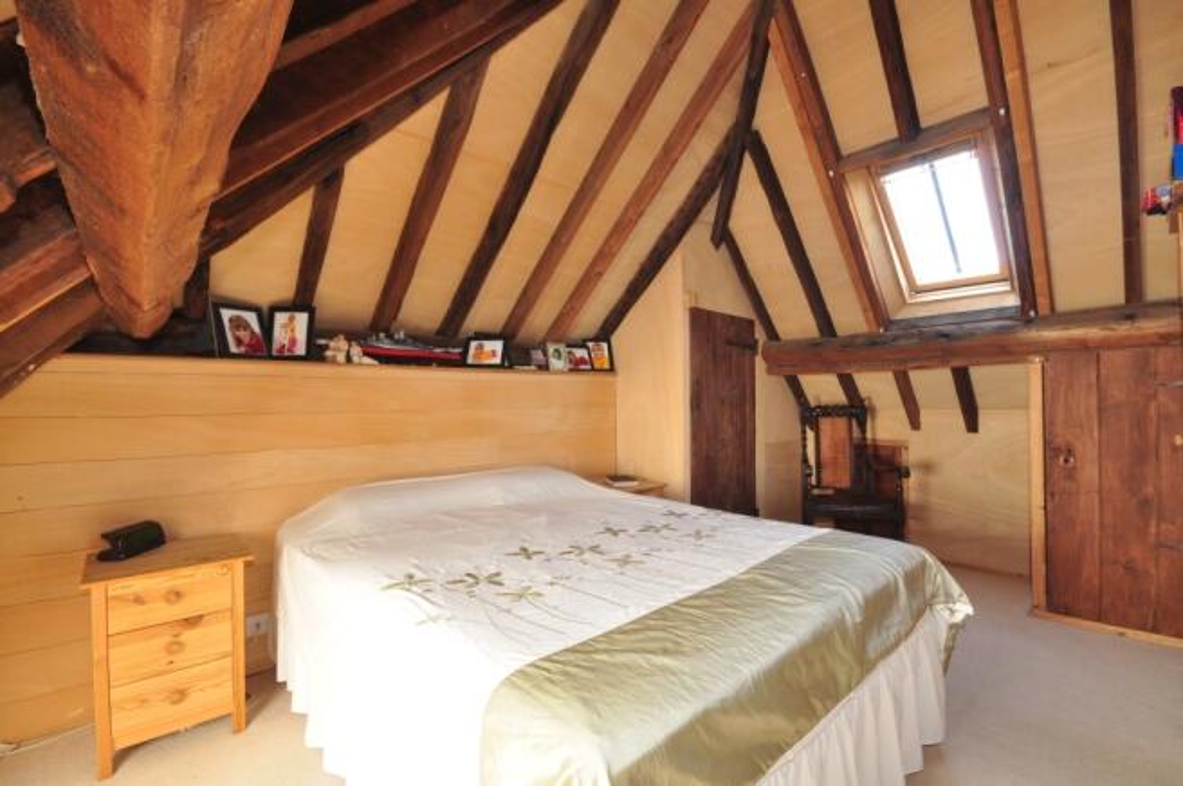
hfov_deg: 100.4
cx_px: 592
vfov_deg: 77.2
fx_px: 492
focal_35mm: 15
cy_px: 393
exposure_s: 1/2
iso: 200
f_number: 11
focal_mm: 10
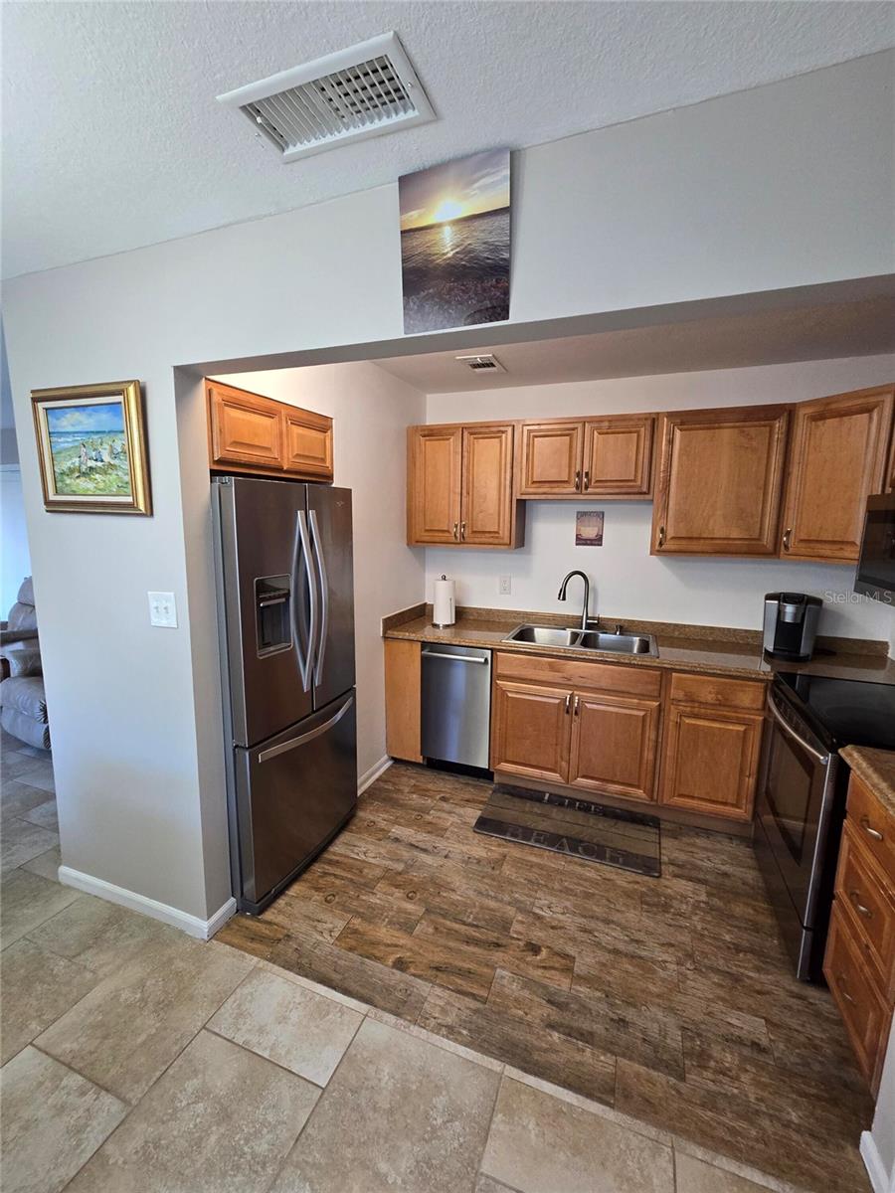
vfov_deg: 106.2
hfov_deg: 89.9
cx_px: 448
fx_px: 448
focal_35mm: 13
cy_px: 596
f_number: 2.2
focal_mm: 2.2
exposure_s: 1/60
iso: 320
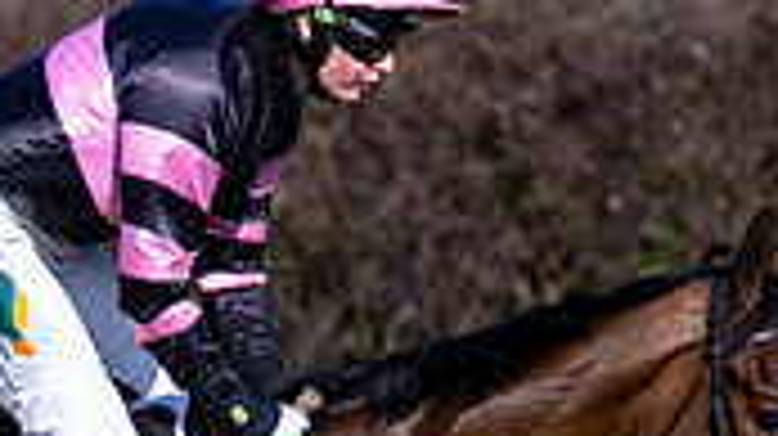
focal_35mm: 676
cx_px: 127
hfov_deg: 3.2
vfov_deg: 1.8
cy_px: 724
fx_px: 13935
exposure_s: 1/5000
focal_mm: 110
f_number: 2.8
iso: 200
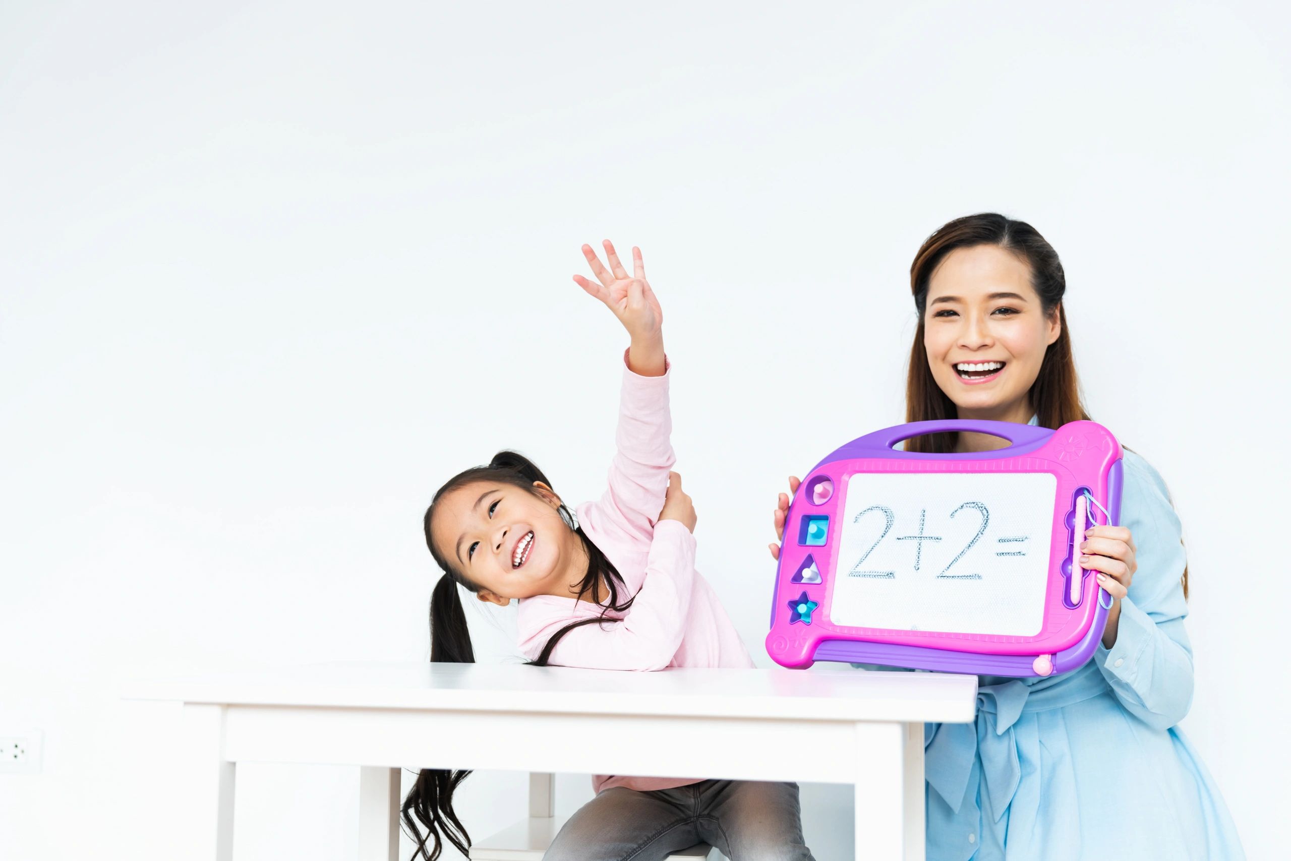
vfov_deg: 31.2
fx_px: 1542
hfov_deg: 45.4
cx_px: 646
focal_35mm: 43
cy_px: 430
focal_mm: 43
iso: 200
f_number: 2.8
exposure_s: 1/250
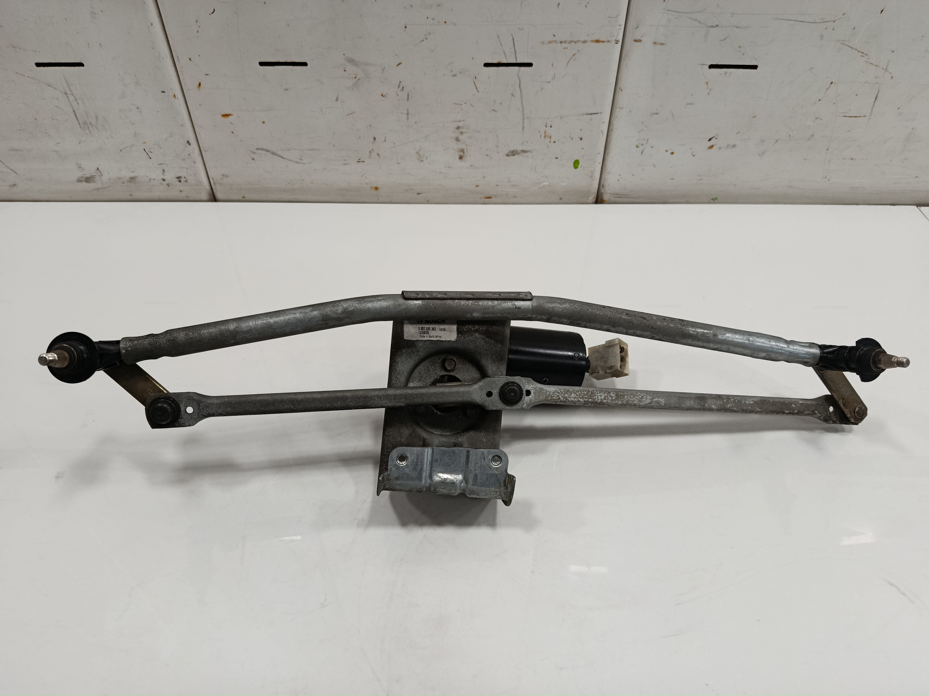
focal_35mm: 24
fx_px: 644
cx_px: 464
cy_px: 348
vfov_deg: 56.8
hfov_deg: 71.6
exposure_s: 1/100
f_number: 1.7
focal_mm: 5.24
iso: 865
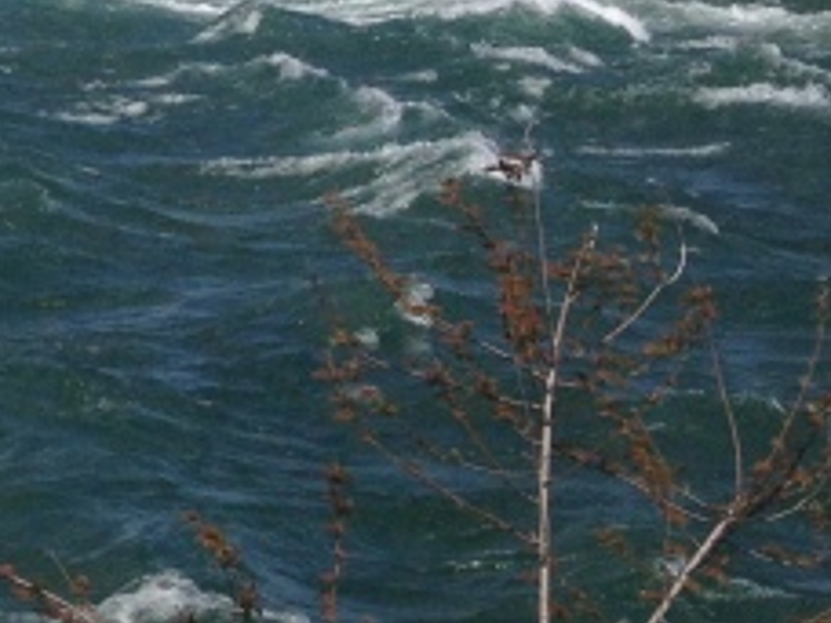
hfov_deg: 11.6
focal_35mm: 157
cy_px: -226
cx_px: -714
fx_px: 3769
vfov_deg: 9.3
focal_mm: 4.28
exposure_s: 1/3067
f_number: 2.4
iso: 50
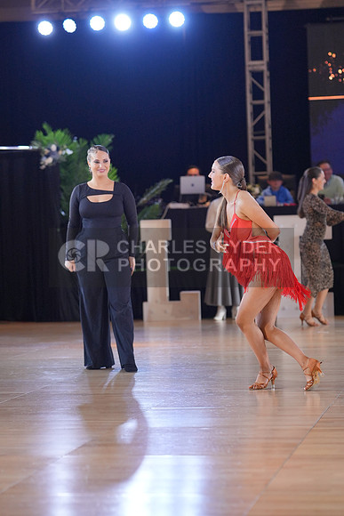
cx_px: 172
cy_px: 258
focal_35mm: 108
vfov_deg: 18.9
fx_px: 1547
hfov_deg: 12.7
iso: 1000
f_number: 2
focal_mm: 72
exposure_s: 1/500
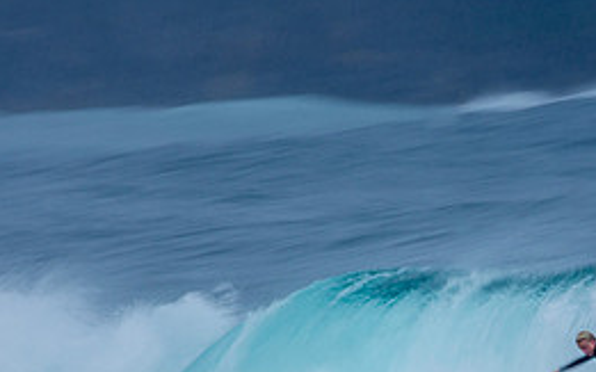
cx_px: 530
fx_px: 26470
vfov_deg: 0.8
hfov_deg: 1.3
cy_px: 439
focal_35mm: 1630
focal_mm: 480
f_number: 22
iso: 100
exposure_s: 1/15
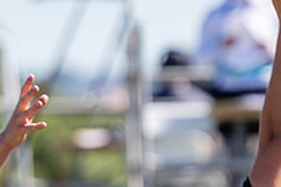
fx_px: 8624
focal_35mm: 1105
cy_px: 241
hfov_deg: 1.9
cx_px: 322
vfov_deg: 1.2
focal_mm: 200
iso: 100
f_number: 2.8
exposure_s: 1/1000
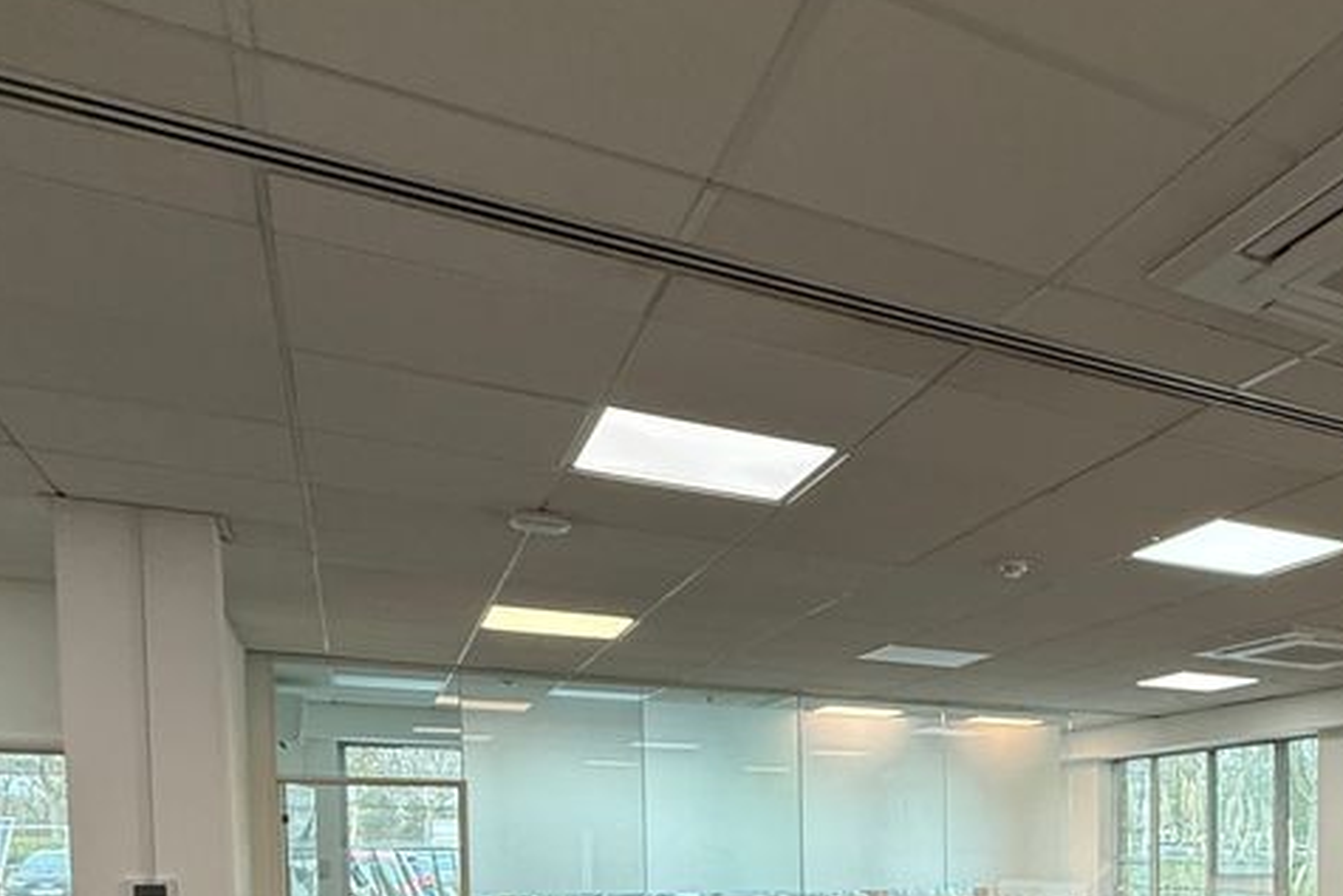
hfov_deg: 49.1
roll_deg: -0.4
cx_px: 1236
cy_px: 914
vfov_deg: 35.0
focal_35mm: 34
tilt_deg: -1.9
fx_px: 1269
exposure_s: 1/99
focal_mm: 2.22
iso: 125
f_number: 2.2
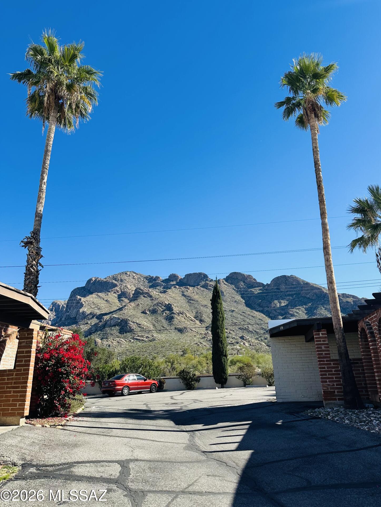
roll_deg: +1.0
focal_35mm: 25
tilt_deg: +20.1
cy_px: 256
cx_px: 197
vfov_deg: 69.4
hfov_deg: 54.9
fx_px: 367
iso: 80
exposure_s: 1/3356
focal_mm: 6.86
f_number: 1.78
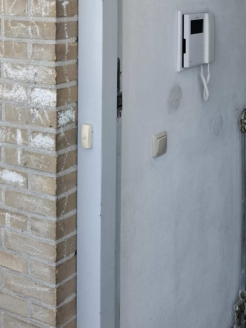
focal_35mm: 57
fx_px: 540
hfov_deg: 24.0
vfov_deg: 31.6
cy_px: 12
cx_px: 270
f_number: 1.8
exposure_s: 1/249
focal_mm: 5.54
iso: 50
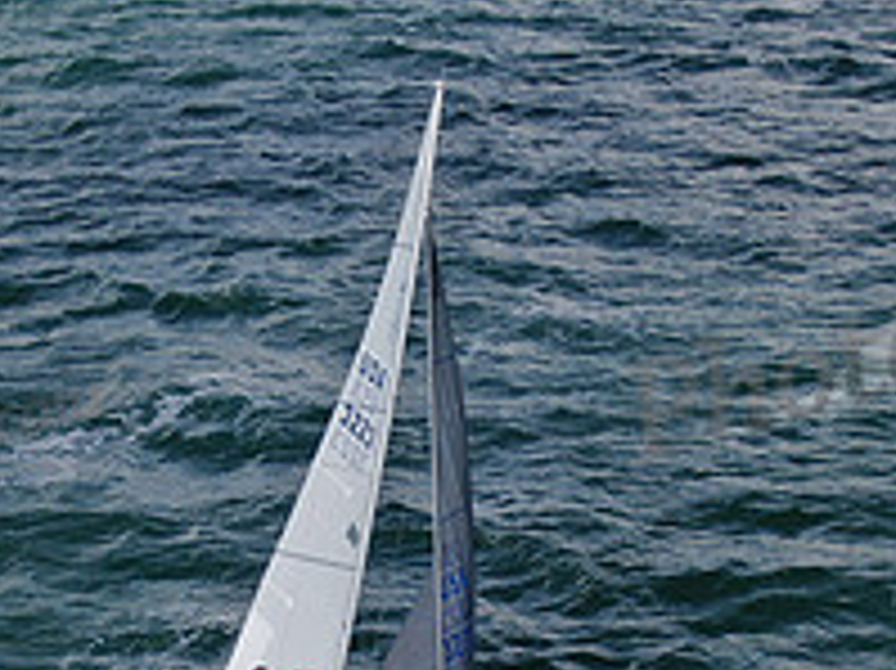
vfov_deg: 10.5
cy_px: 663
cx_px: 369
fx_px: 3622
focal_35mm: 140
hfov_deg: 14.1
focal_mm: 8.6
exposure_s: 1/1000
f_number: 3.8
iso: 100
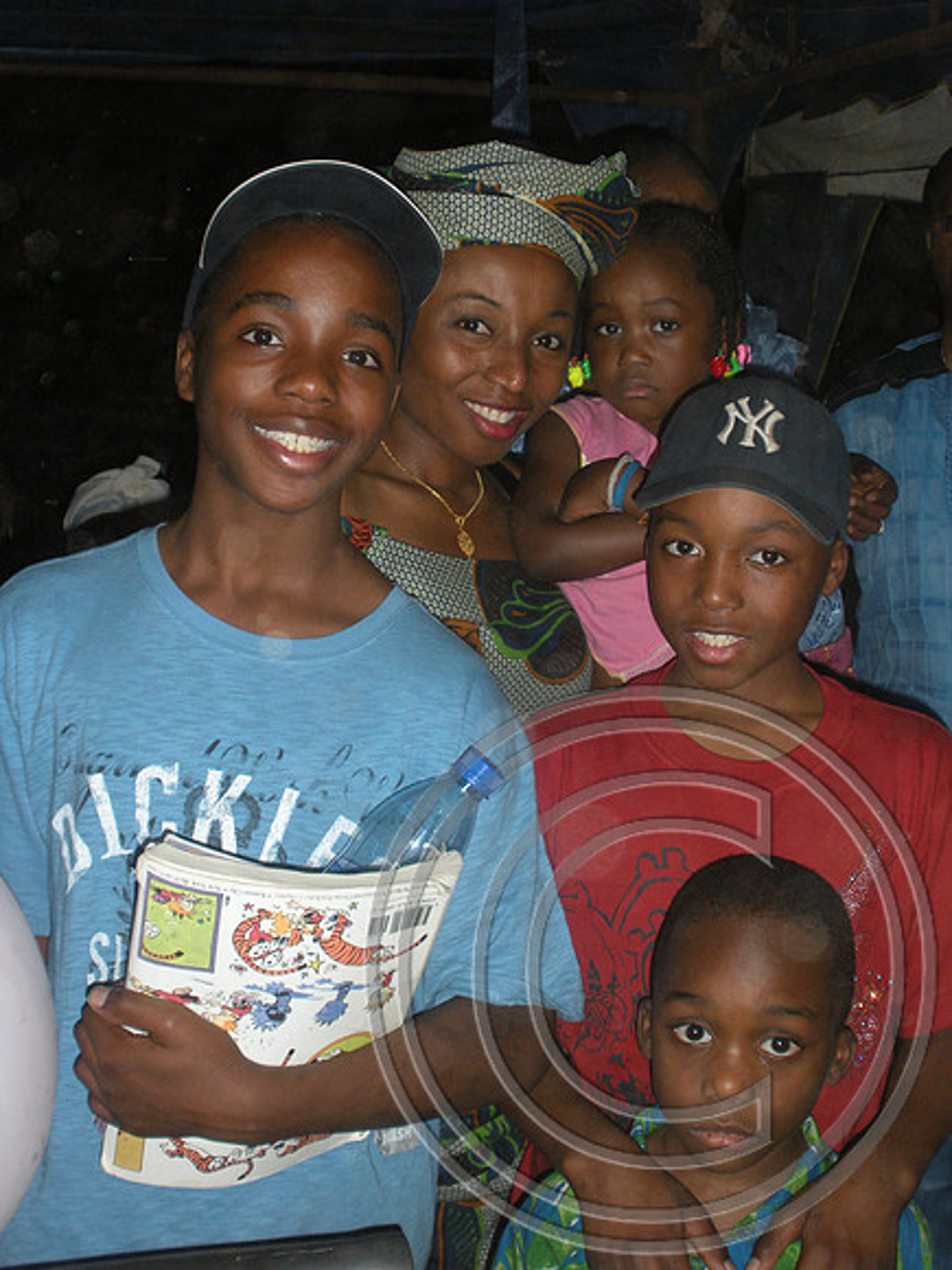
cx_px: 476
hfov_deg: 32.9
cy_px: 635
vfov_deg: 42.9
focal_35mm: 44
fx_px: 1613
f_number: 4
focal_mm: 7.7
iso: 138
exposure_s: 1/60
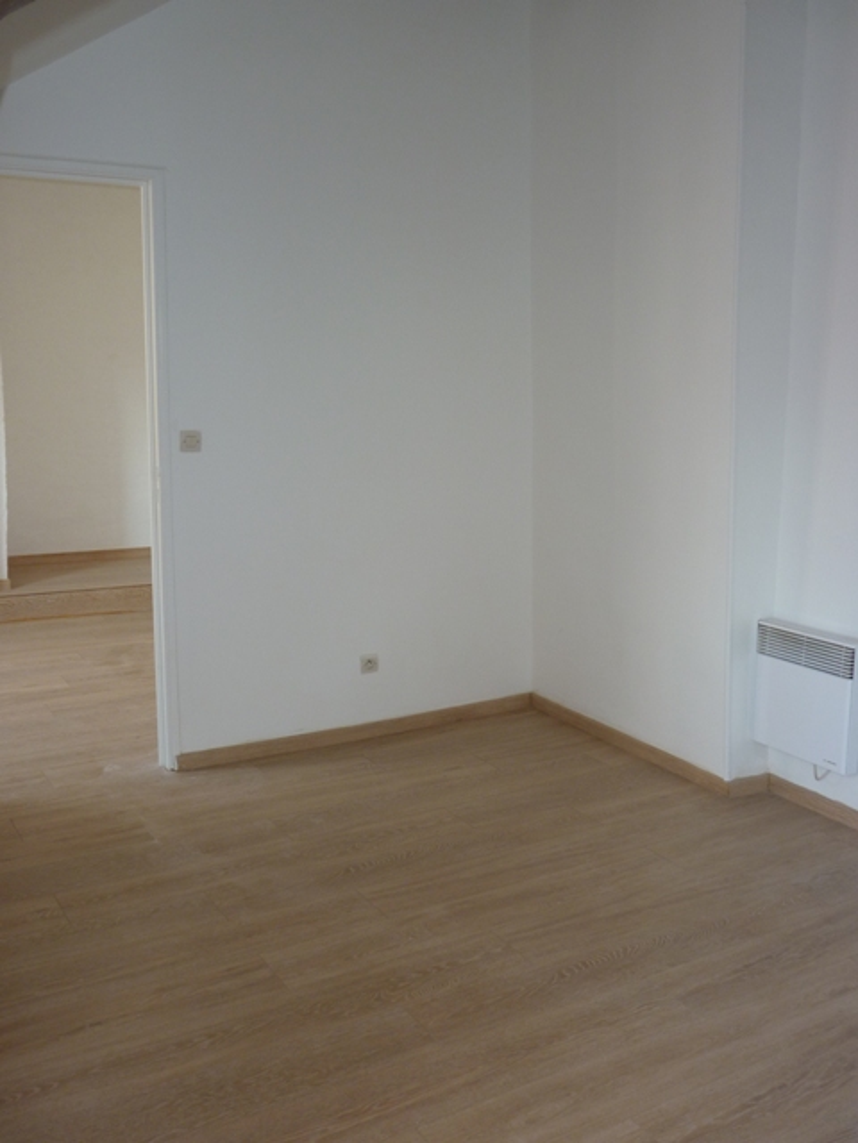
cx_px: 429
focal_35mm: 33
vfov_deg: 55.4
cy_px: 572
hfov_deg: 42.9
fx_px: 1091
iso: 100
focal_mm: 5.5
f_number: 2.8
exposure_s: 1/30
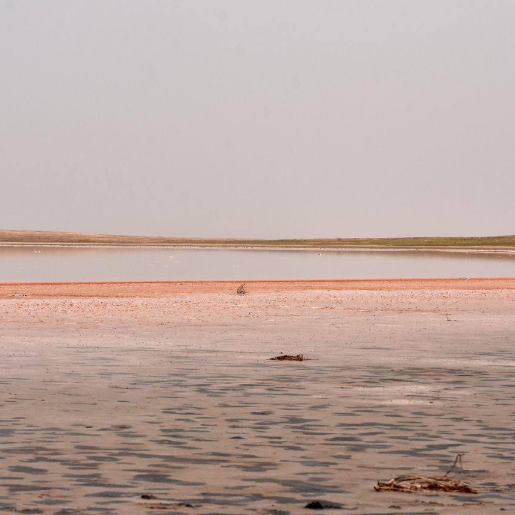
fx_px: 2284
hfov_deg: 12.9
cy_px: 274
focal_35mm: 136
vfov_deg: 12.9
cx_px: 269
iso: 250
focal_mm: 65
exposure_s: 1/1250
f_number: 9
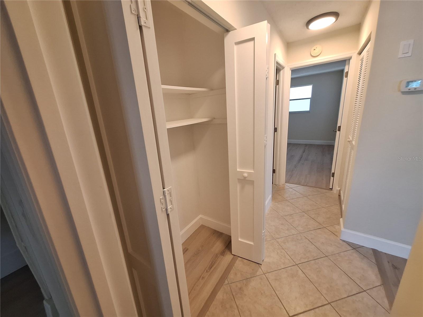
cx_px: 212
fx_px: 159
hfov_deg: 106.2
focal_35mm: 13
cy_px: 158
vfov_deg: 89.9
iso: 160
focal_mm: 1.74
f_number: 2.2
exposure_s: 1/50
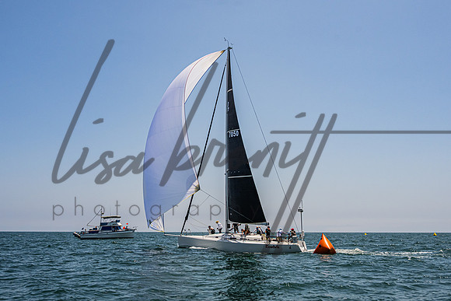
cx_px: 216
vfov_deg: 34.9
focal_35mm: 38
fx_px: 479
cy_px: 153
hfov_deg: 50.4
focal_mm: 28
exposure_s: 1/3200
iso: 500
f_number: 8
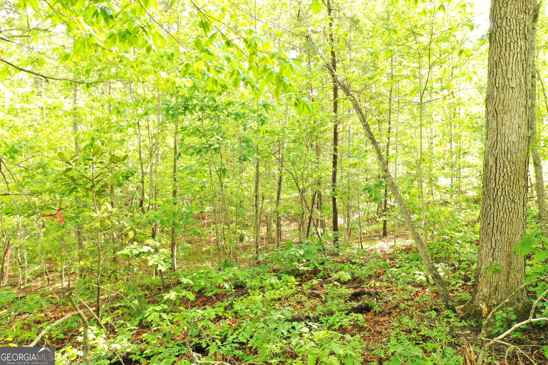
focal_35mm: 28
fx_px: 426
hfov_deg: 65.5
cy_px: 182
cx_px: 274
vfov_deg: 46.4
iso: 100
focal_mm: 10.26
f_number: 3.2
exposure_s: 1/50
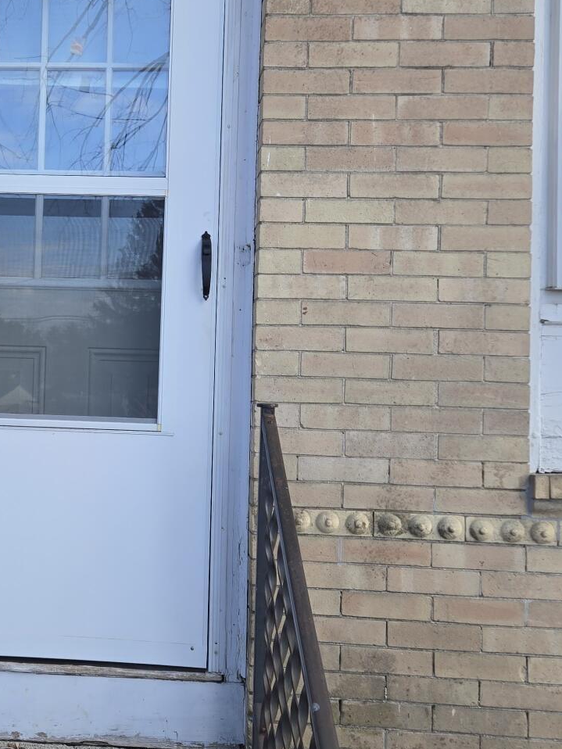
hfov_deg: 29.1
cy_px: 334
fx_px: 1039
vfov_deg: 39.6
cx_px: 56
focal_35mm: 48
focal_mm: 5.4
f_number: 1.8
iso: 25
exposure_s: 1/435
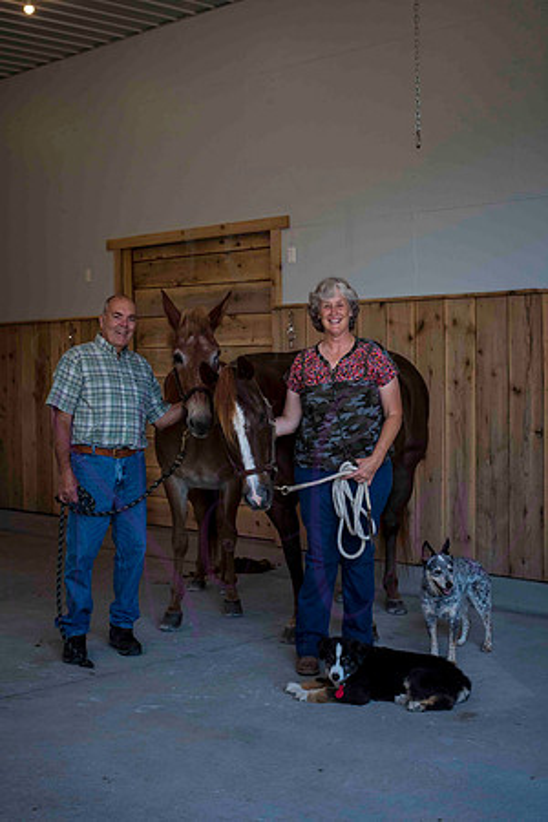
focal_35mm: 50
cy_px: 411
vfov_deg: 39.6
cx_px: 274
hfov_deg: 27.0
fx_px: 1142
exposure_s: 1/160
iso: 400
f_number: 9
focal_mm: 50
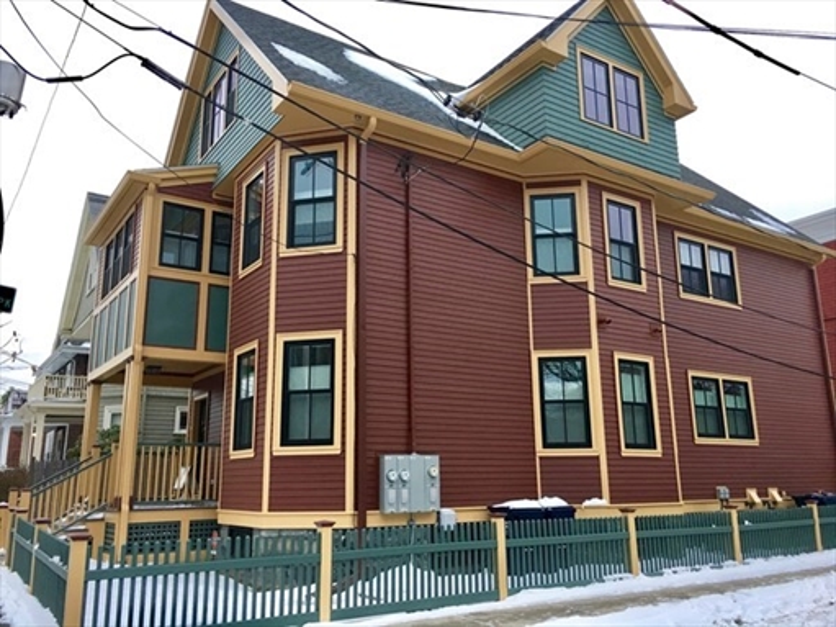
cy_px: 314
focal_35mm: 29
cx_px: 418
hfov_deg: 61.7
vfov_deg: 48.2
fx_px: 700
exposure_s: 1/40
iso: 25
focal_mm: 4.15
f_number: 2.2
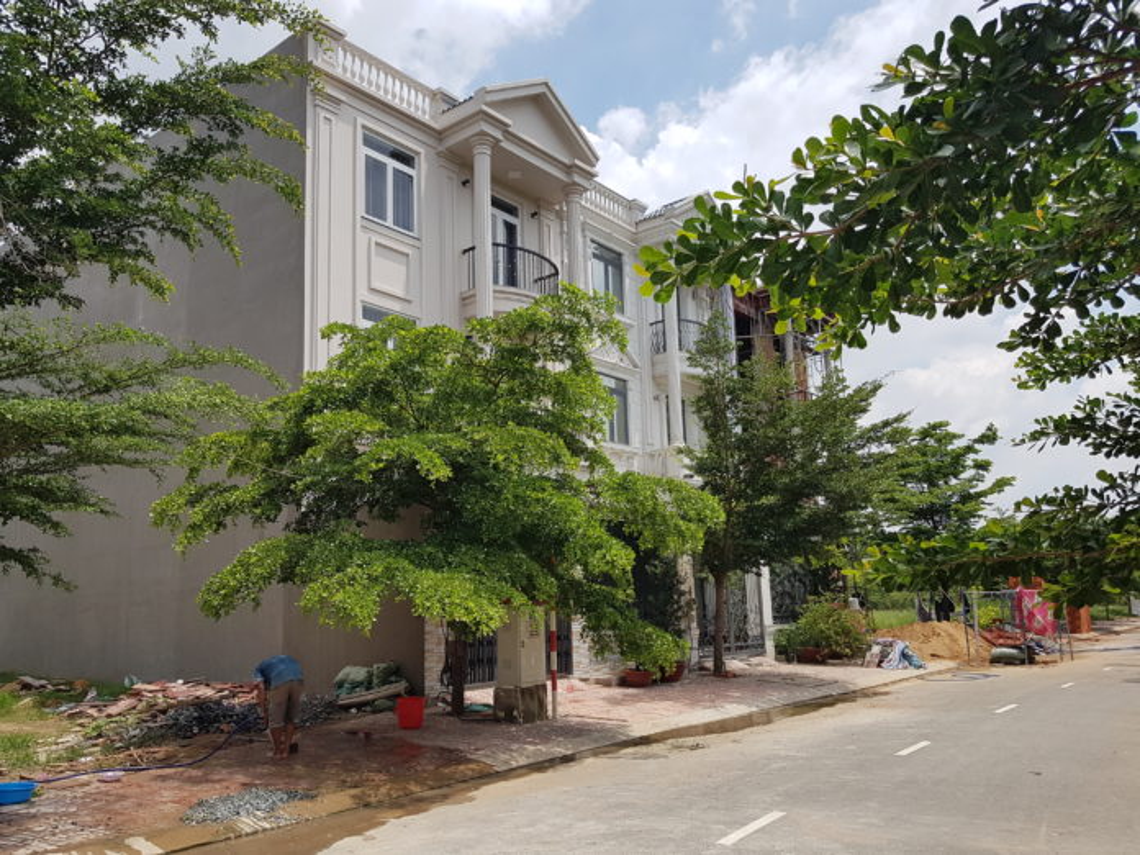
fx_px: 856
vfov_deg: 53.1
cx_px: 570
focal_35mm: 26
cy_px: 428
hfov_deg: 67.3
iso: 50
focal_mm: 4.2
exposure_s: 1/2616
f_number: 1.7
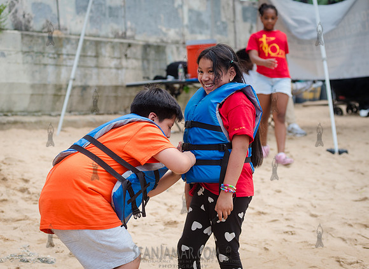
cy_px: 151
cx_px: 194
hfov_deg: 20.7
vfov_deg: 15.2
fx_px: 1009
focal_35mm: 96
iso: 250
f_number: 4
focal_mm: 80
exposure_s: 1/1000
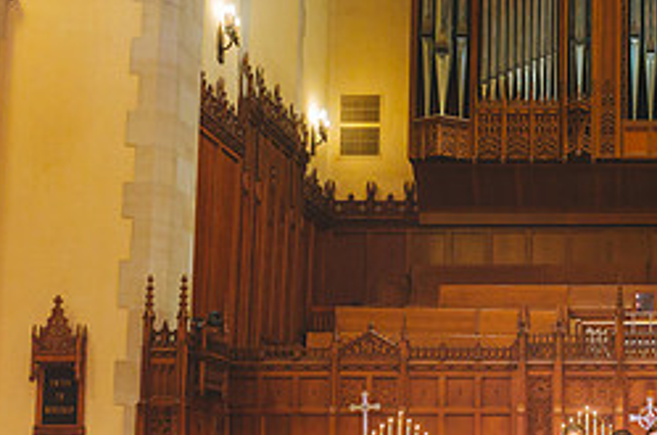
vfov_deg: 23.4
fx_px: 1020
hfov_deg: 33.0
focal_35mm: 56
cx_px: 646
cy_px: 398
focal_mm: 24
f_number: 4
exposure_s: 1/100
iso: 2500
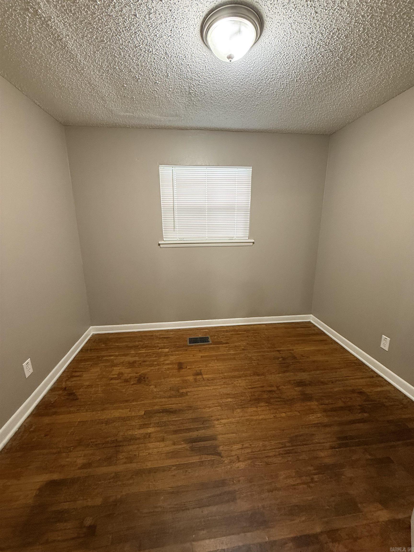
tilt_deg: -12.7
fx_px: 223
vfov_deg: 102.1
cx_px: 207
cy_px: 276
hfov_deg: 85.7
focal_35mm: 14
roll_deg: -0.2
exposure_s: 1/60
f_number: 2.2
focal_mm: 2.22
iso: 400
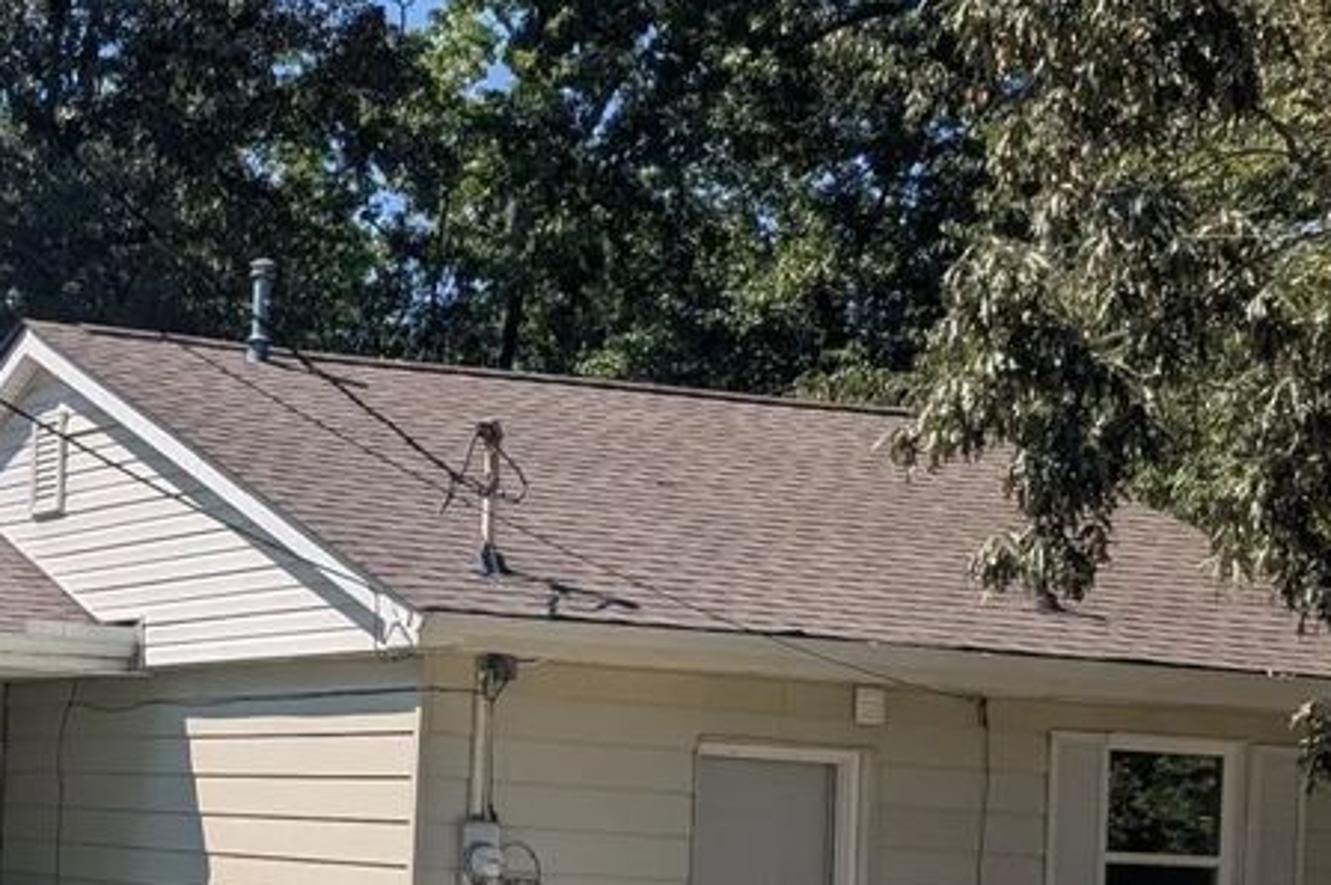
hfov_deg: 25.1
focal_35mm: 76
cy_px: 780
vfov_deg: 17.7
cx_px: -59
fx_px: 2808
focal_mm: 6.81
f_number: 1.85
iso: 47
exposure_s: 1/2179
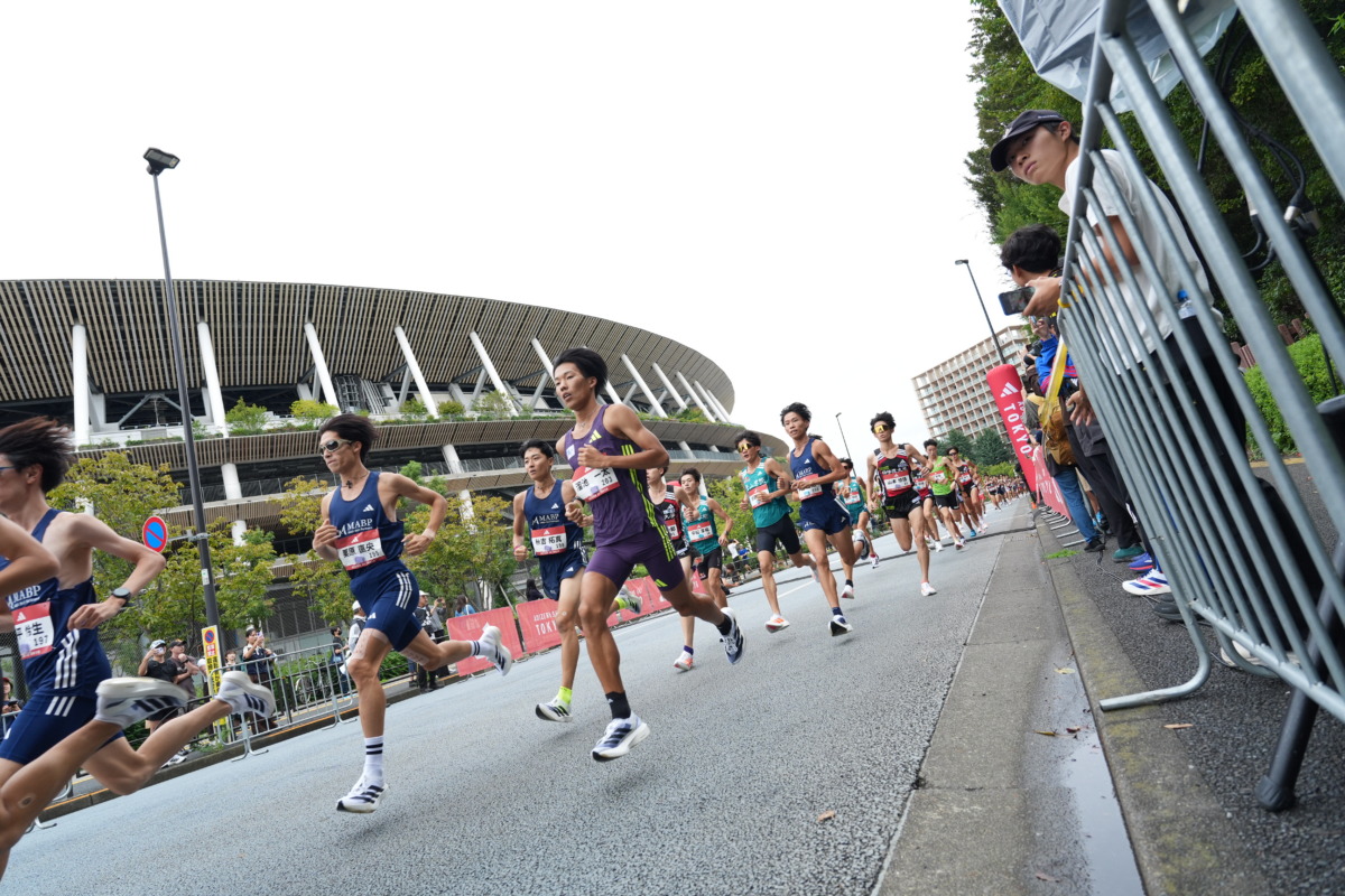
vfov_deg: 61.9
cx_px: 672
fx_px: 747
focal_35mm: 20
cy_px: 448
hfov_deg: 84.0
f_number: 4
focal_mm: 20
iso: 500
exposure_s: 1/1250
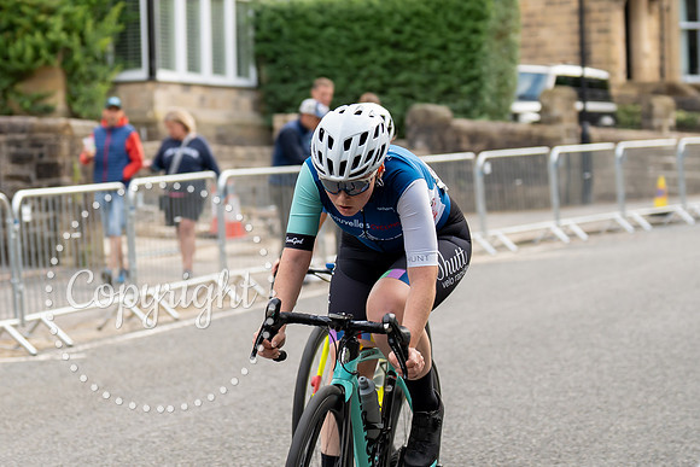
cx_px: 319
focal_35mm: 128
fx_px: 2496
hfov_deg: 16.0
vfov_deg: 10.7
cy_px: 181
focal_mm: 70
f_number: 2.8
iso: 640
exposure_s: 1/500
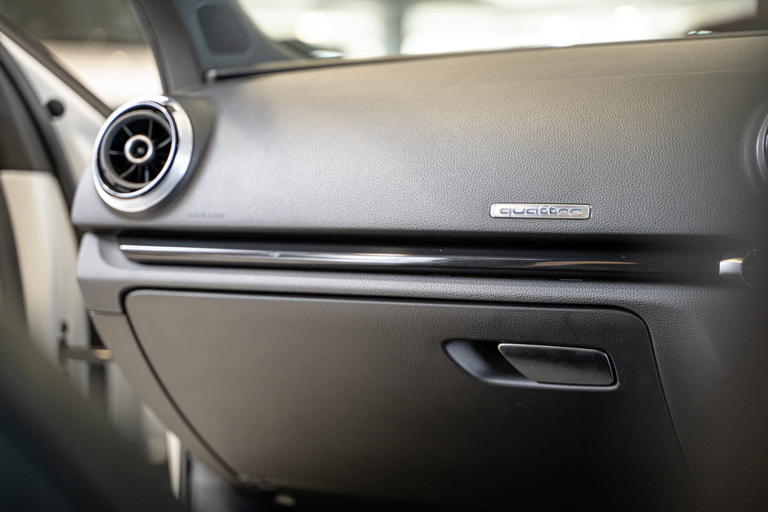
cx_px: 384
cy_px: 256
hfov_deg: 27.0
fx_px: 1600
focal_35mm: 75
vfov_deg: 18.2
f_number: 2.8
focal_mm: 75
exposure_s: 1/125
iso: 1600
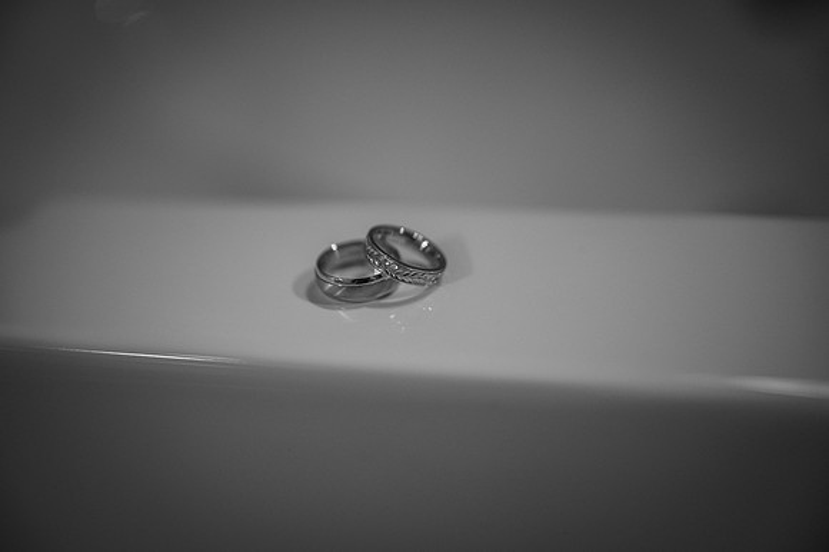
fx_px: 805
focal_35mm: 35
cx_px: 414
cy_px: 276
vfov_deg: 37.8
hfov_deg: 54.5
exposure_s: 1/200
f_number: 1.8
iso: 360
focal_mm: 35
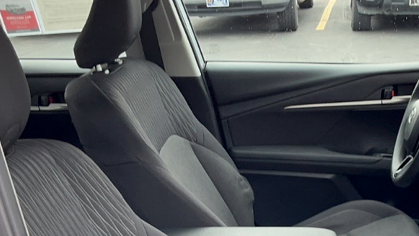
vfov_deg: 21.4
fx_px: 600
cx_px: 287
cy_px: 240
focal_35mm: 54
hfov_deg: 38.0
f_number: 1.8
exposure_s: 1/120
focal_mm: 3
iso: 40
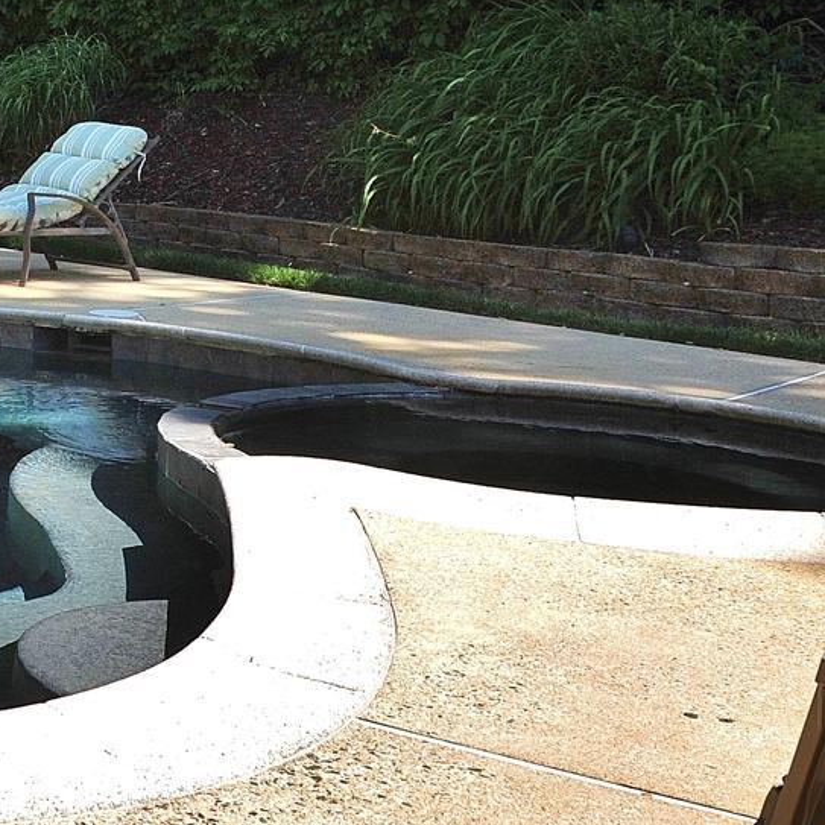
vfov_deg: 25.7
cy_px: 24
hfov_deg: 21.3
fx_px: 1726
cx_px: -510
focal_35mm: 64
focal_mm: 20
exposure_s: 1/800
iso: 640
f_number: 8
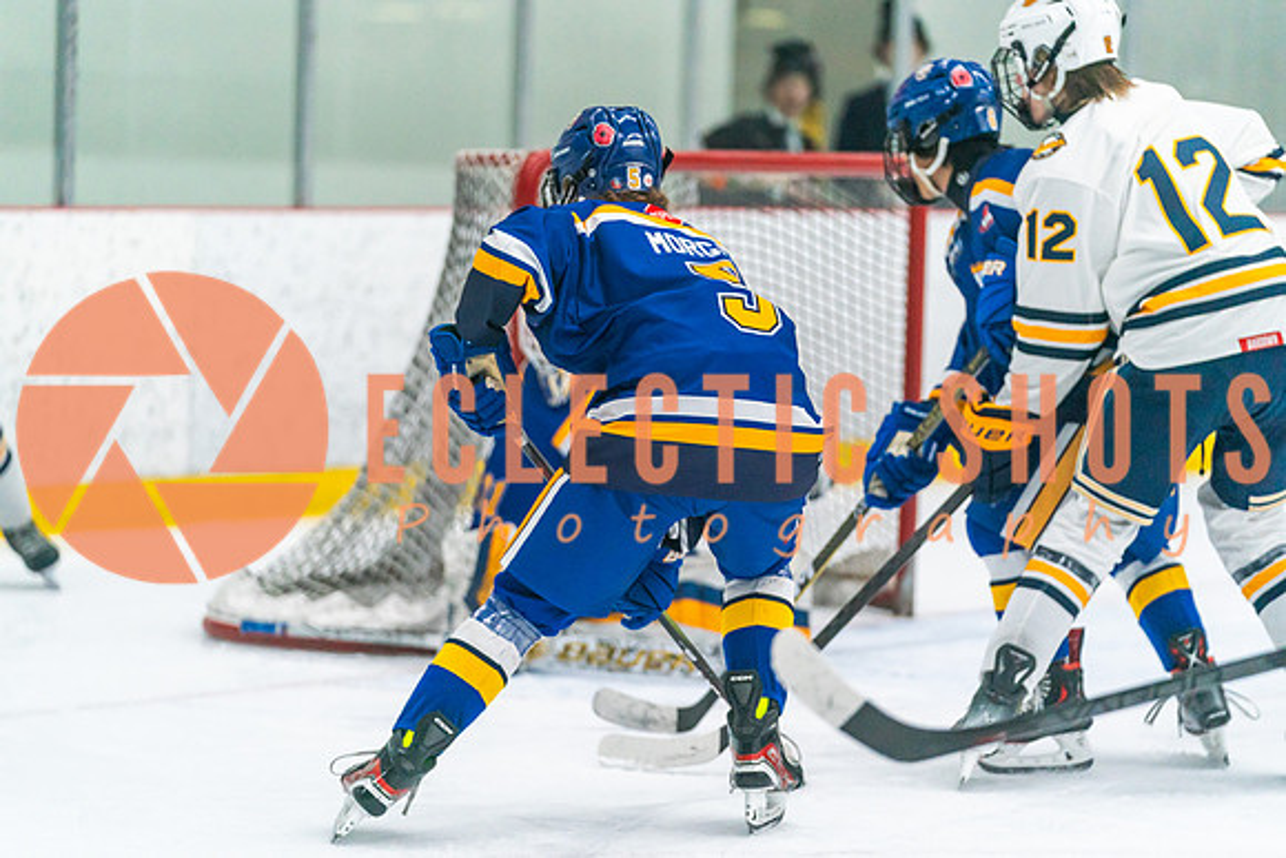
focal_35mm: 162
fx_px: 5788
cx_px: 643
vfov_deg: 8.5
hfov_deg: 12.7
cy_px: 429
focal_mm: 162
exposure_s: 1/1250
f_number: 2.8
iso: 3200
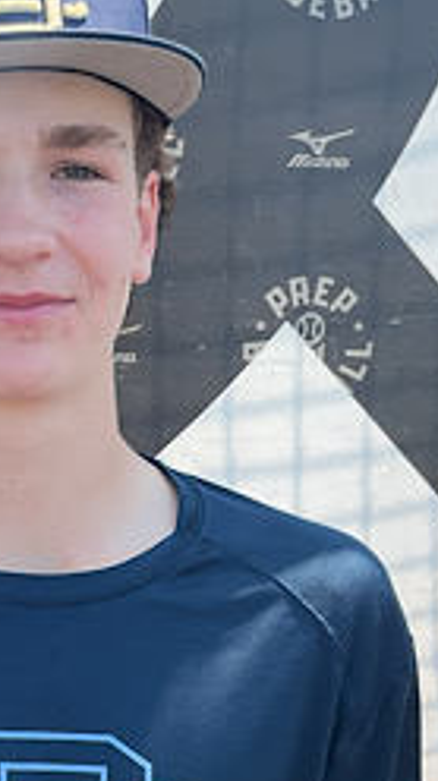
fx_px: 1056
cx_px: 19
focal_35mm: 51
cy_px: 501
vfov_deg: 40.3
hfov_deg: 22.7
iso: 16
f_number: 1.8
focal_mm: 3
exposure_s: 1/556
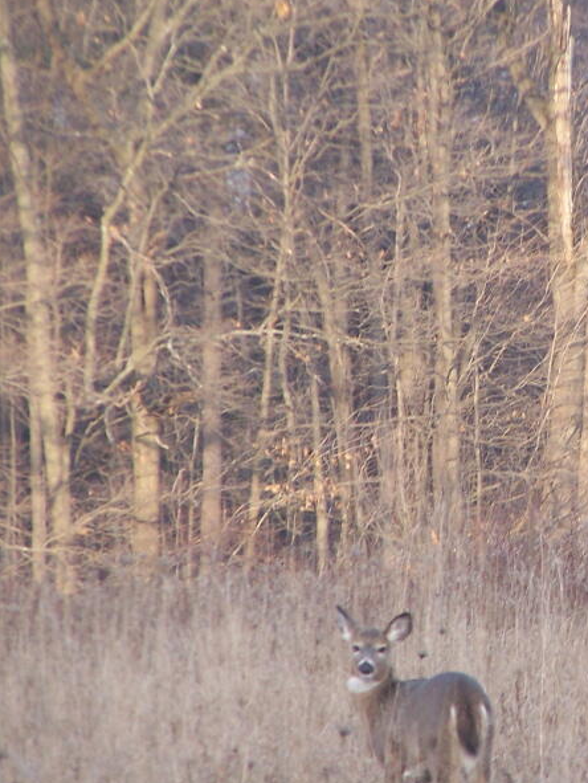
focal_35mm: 658
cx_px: 656
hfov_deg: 2.3
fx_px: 14887
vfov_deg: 3.0
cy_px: 386
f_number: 3.7
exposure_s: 1/125
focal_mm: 63
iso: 100
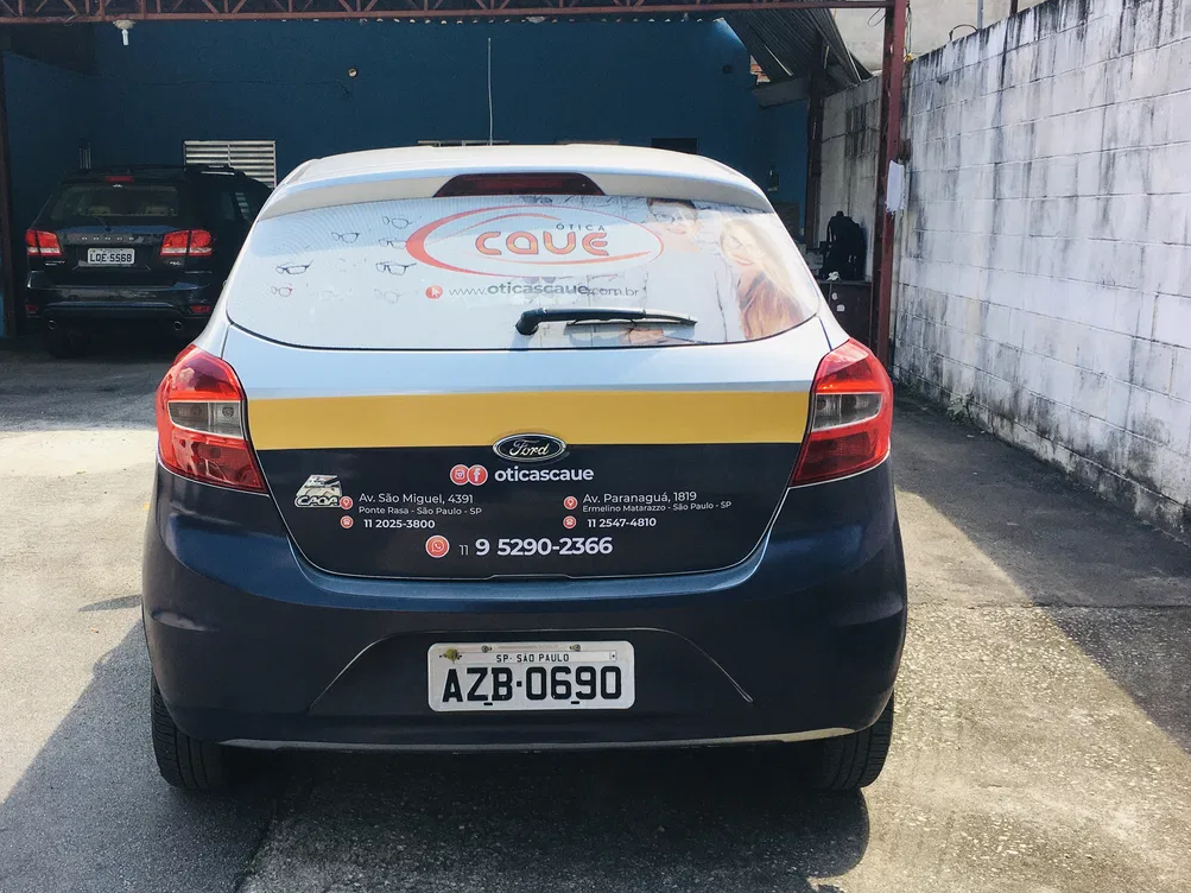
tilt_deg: -9.0
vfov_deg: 38.6
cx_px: 457
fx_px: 1273
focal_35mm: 37
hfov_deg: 49.7
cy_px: 425
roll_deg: +0.0
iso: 25
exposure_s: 1/472
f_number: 2.2
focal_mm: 4.15
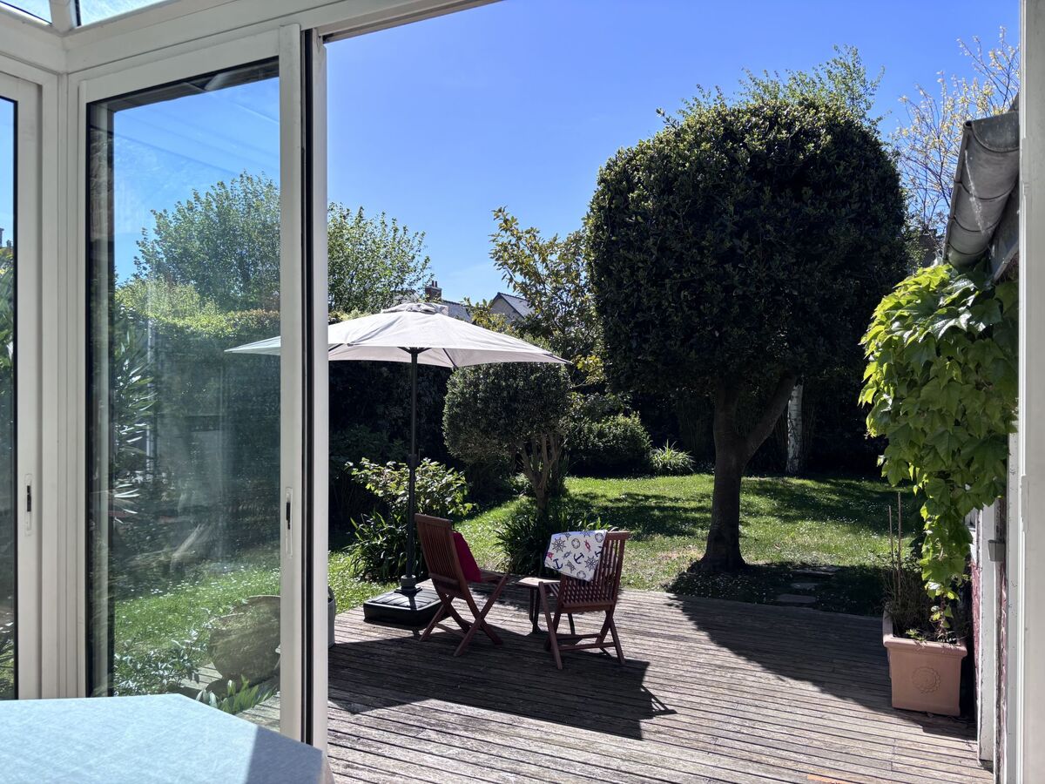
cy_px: 392
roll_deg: +0.3
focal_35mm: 26
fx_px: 785
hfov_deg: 67.3
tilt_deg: -1.2
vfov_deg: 53.1
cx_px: 522
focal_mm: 5.96
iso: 50
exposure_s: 1/2571
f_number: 1.6
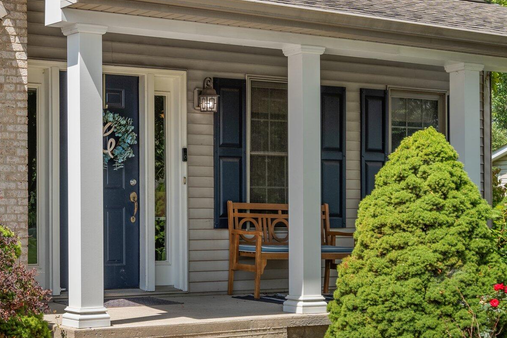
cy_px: 210
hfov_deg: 25.6
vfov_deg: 17.2
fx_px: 1112
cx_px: 193
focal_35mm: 79
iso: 64
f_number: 4
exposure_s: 1/250
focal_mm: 31
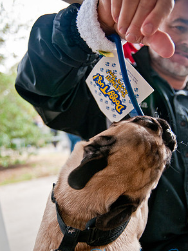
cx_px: 95
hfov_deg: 36.0
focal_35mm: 40
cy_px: 144
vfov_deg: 46.6
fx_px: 289
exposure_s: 1/640
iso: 500
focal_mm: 24
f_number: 2.8
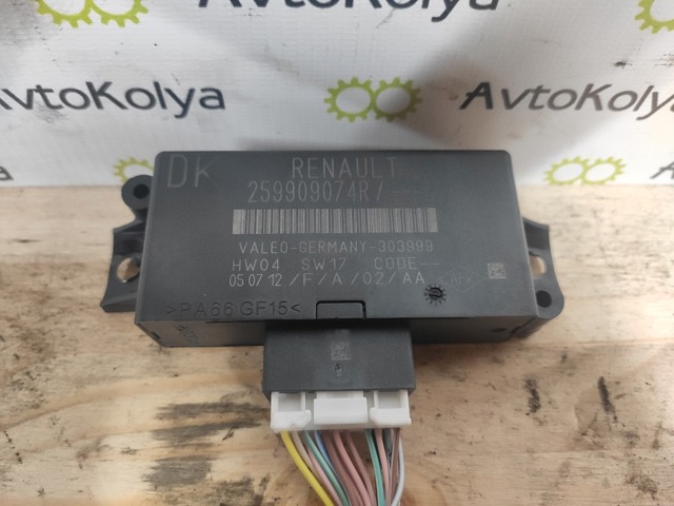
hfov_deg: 67.3
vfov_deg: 53.1
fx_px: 506
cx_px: 337
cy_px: 253
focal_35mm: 26
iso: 1554
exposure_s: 1/50
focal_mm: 4.77
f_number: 1.75
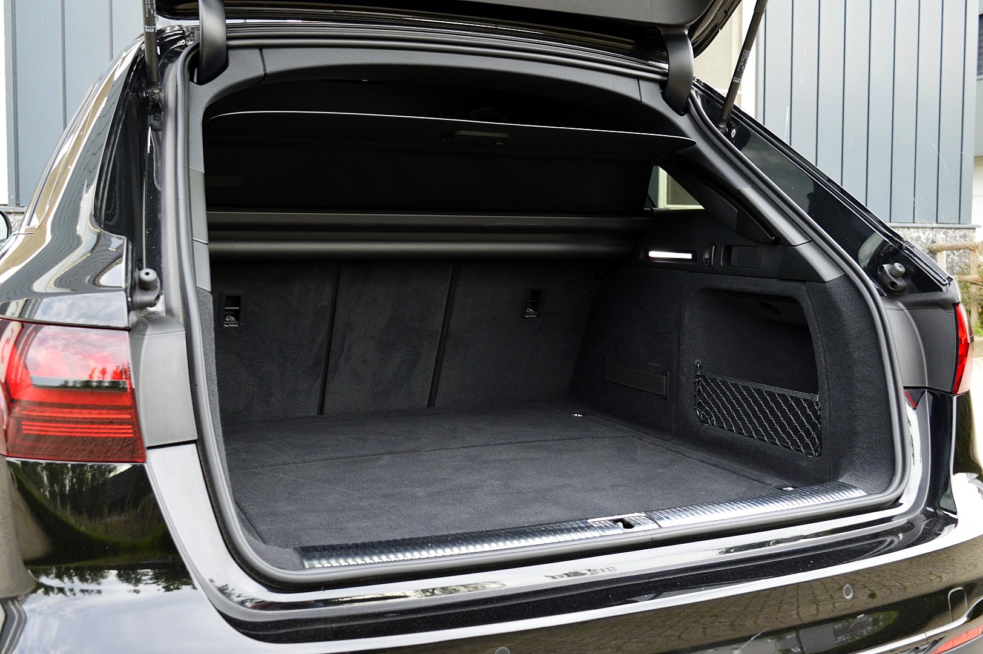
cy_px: 327
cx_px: 492
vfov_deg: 36.8
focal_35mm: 36
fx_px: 982
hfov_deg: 53.2
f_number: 5.6
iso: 800
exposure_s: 1/60
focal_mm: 24
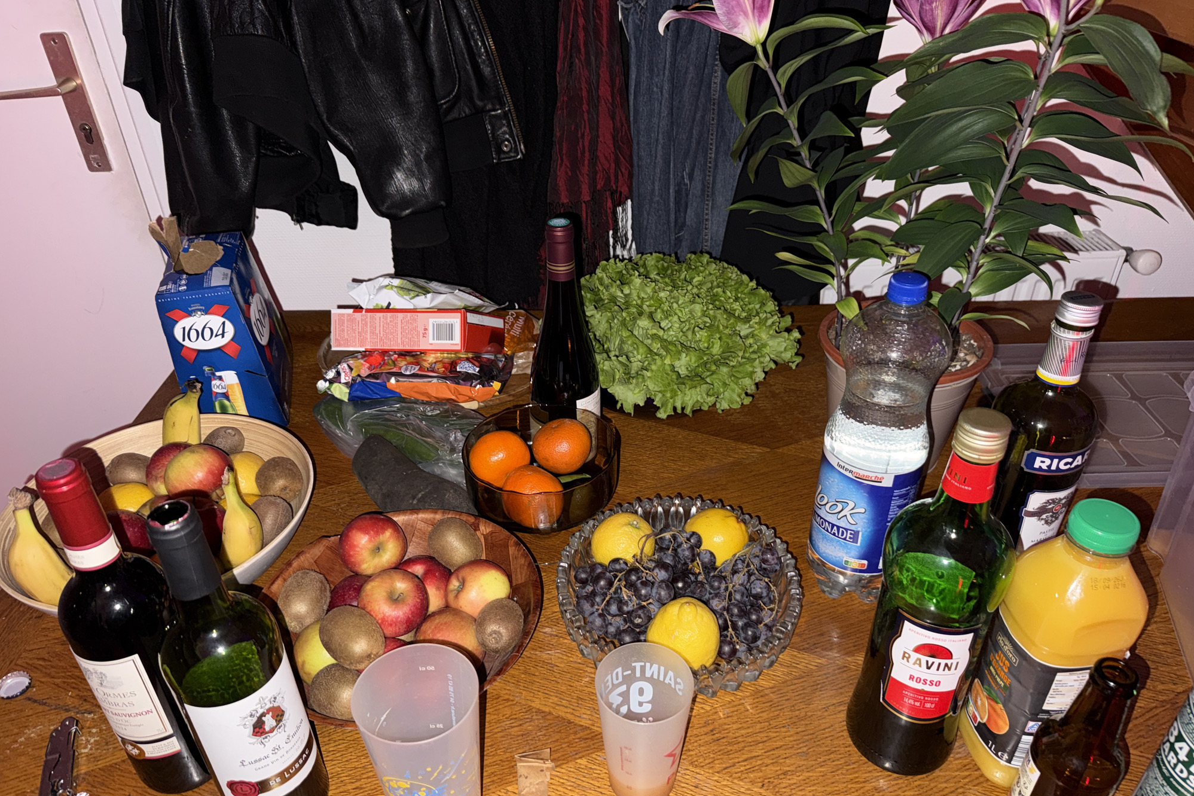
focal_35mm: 25
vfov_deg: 51.3
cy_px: 419
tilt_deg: -35.0
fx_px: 829
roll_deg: +1.2
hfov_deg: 71.5
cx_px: 597
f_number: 1.78
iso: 50
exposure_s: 1/4
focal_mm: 6.76
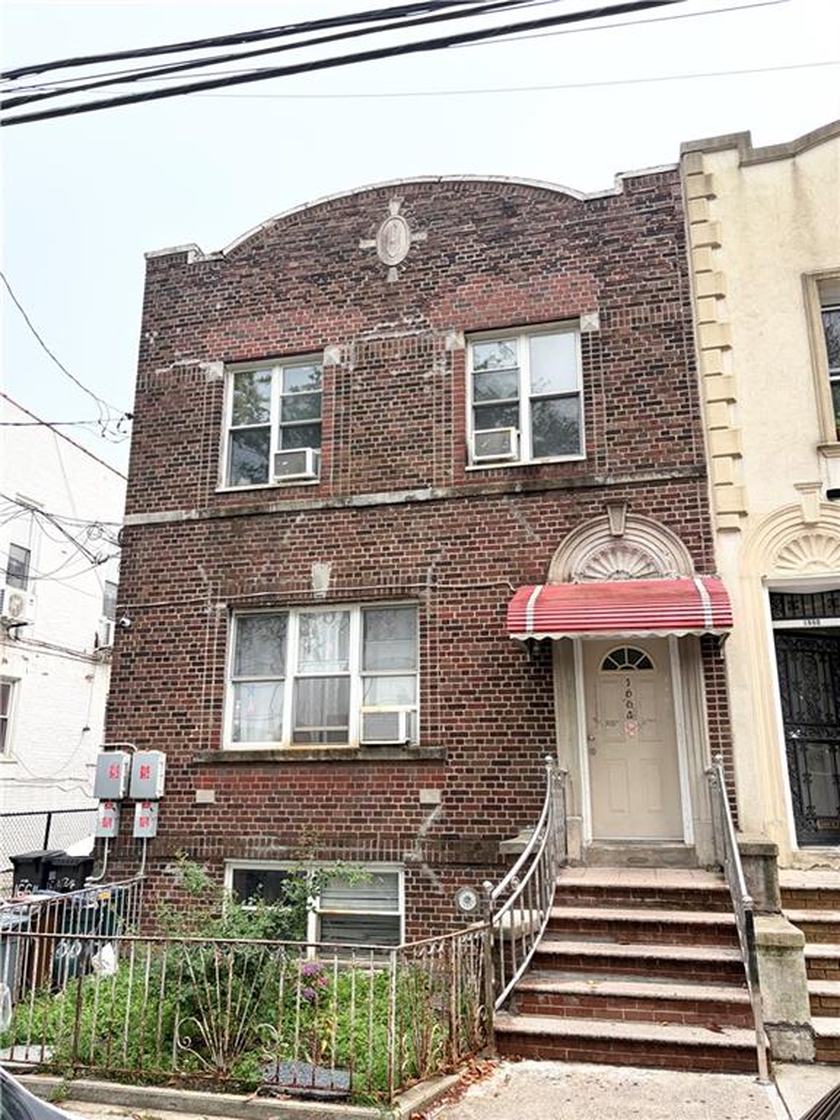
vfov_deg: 67.3
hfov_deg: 53.1
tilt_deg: +14.2
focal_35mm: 26
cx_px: 420
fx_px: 841
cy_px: 560
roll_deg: -0.4
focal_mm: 5.96
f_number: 1.6
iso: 50
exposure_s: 1/262
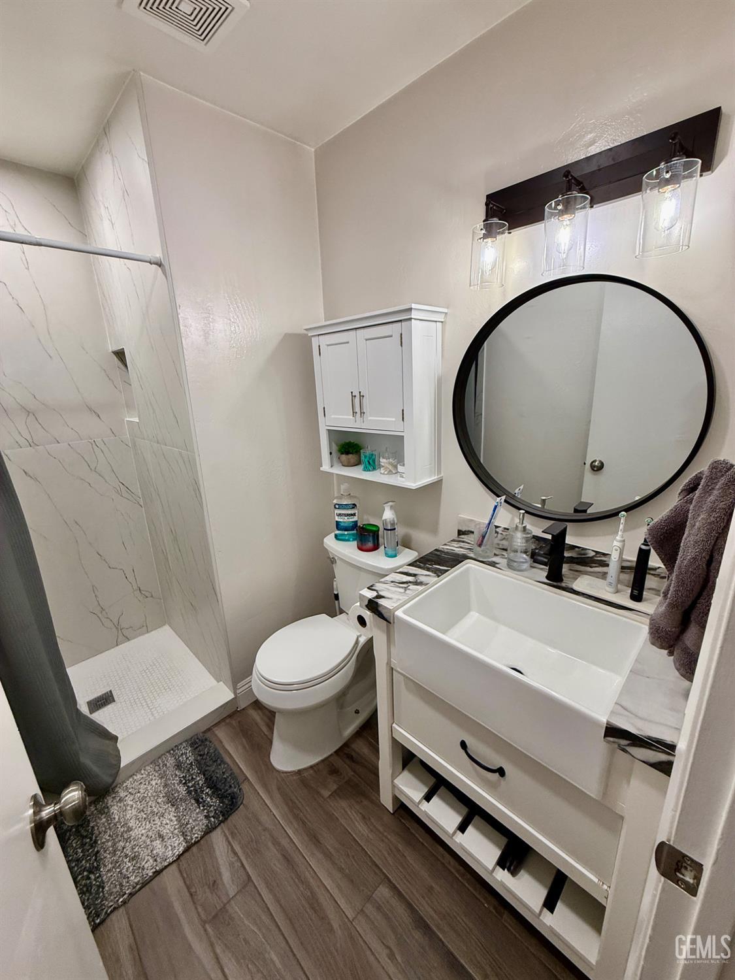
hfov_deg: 85.7
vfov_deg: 102.1
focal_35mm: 14
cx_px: 368
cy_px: 490
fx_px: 396
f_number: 2.2
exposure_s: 1/120
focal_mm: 2.22
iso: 125
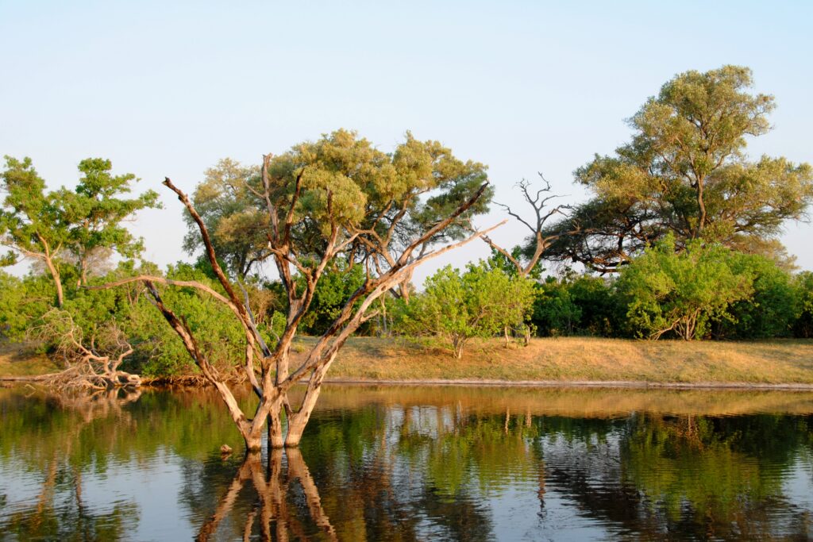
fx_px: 1016
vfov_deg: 29.9
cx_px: 406
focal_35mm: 45
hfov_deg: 43.6
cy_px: 271
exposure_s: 1/200
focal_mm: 30
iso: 200
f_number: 7.1
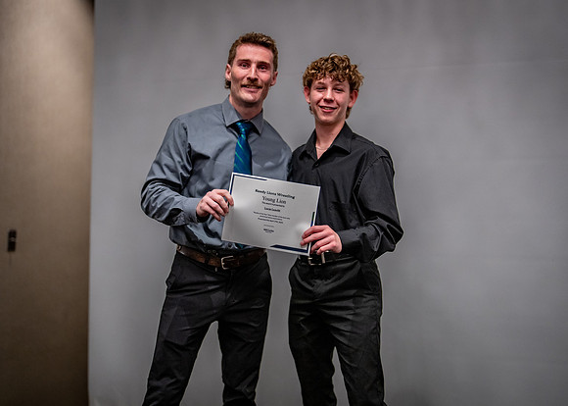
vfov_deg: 26.2
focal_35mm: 54
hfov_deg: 36.2
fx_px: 870
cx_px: 284
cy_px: 203
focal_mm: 50
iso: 1250
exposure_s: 1/400
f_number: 1.2
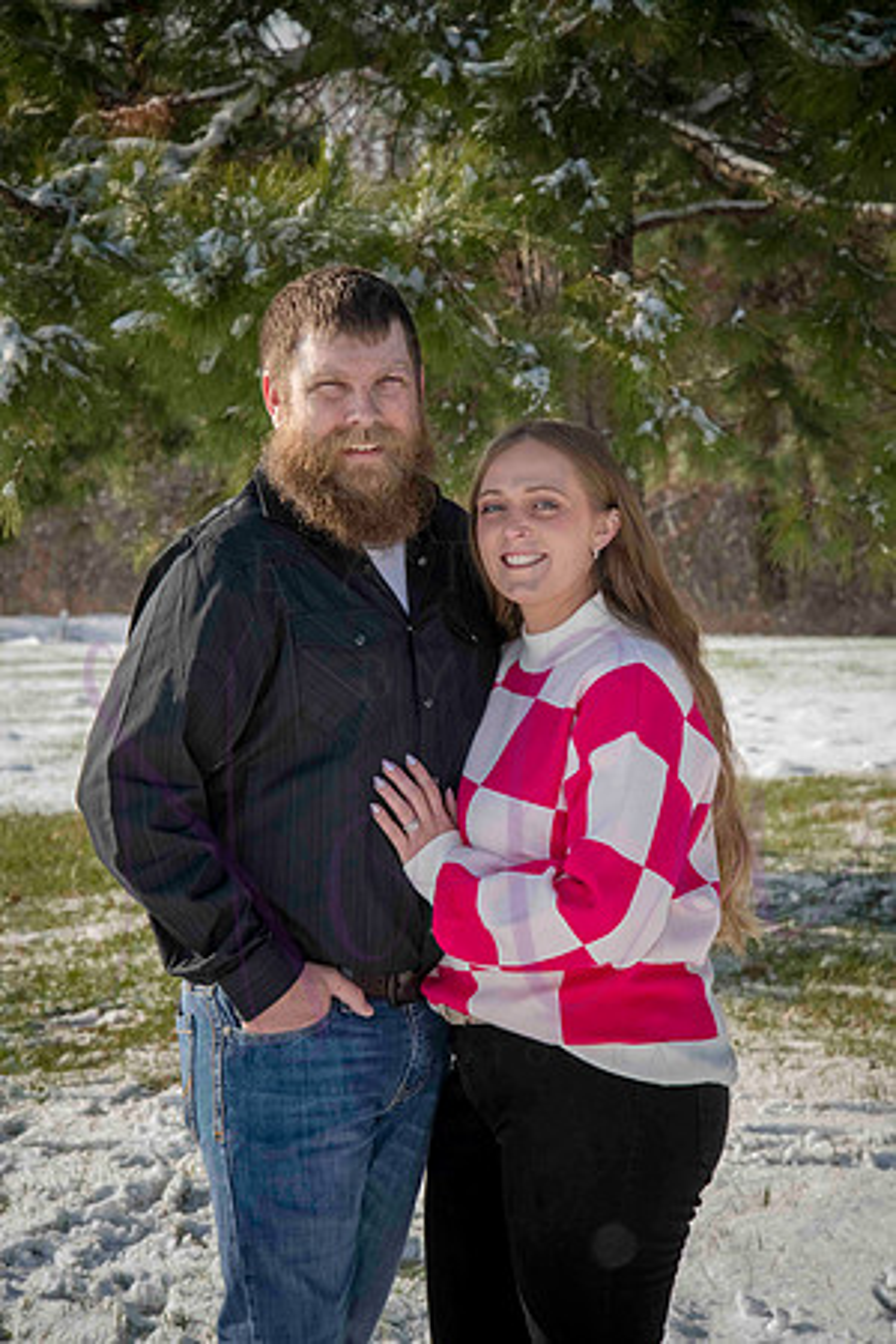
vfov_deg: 23.9
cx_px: 448
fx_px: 3173
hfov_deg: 16.1
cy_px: 672
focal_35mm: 85
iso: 800
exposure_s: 1/1000
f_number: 10
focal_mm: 85
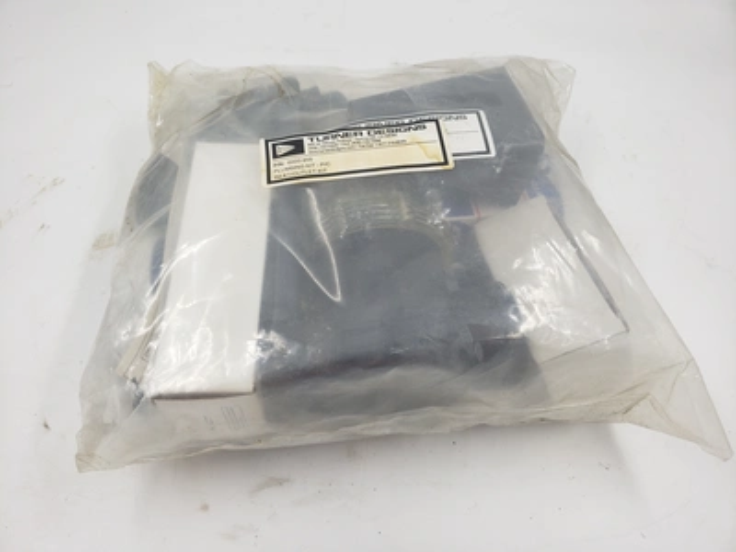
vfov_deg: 53.1
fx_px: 553
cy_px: 276
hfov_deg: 67.3
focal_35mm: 26
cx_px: 368
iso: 50
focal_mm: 4.3
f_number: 1.5
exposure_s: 1/452
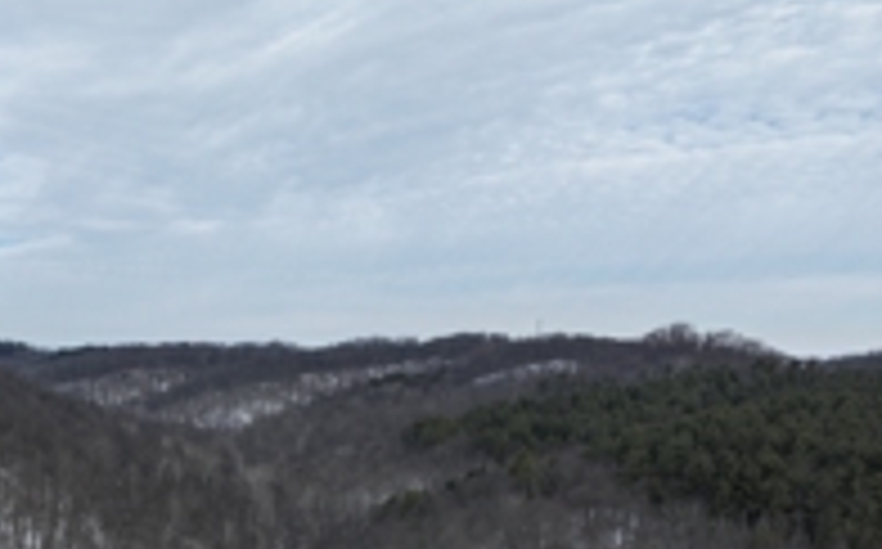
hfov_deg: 37.5
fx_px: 1249
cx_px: 176
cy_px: 662
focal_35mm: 52
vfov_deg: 22.8
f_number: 2.8
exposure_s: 1/1250
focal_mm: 12.29
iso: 100
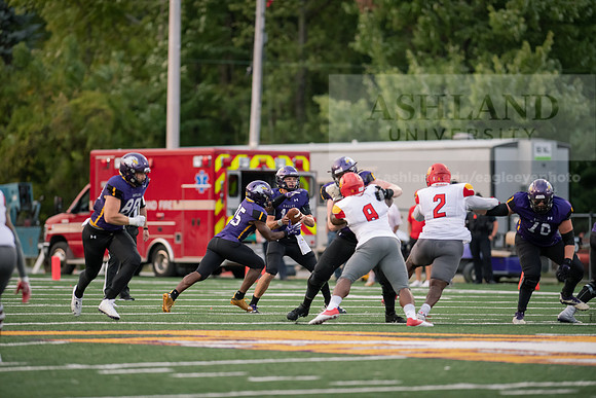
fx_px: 4968
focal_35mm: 300
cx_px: 298
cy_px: 199
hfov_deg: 6.9
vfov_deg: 4.6
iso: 2000
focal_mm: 300
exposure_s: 1/800
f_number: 2.8
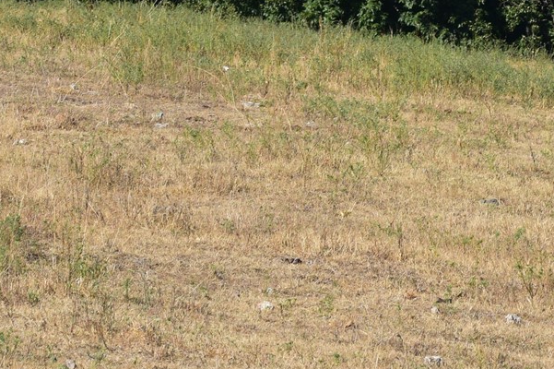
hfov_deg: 5.7
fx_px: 5475
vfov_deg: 3.9
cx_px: 785
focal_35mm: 356
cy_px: -2
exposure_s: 1/320
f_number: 10
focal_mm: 70
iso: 400
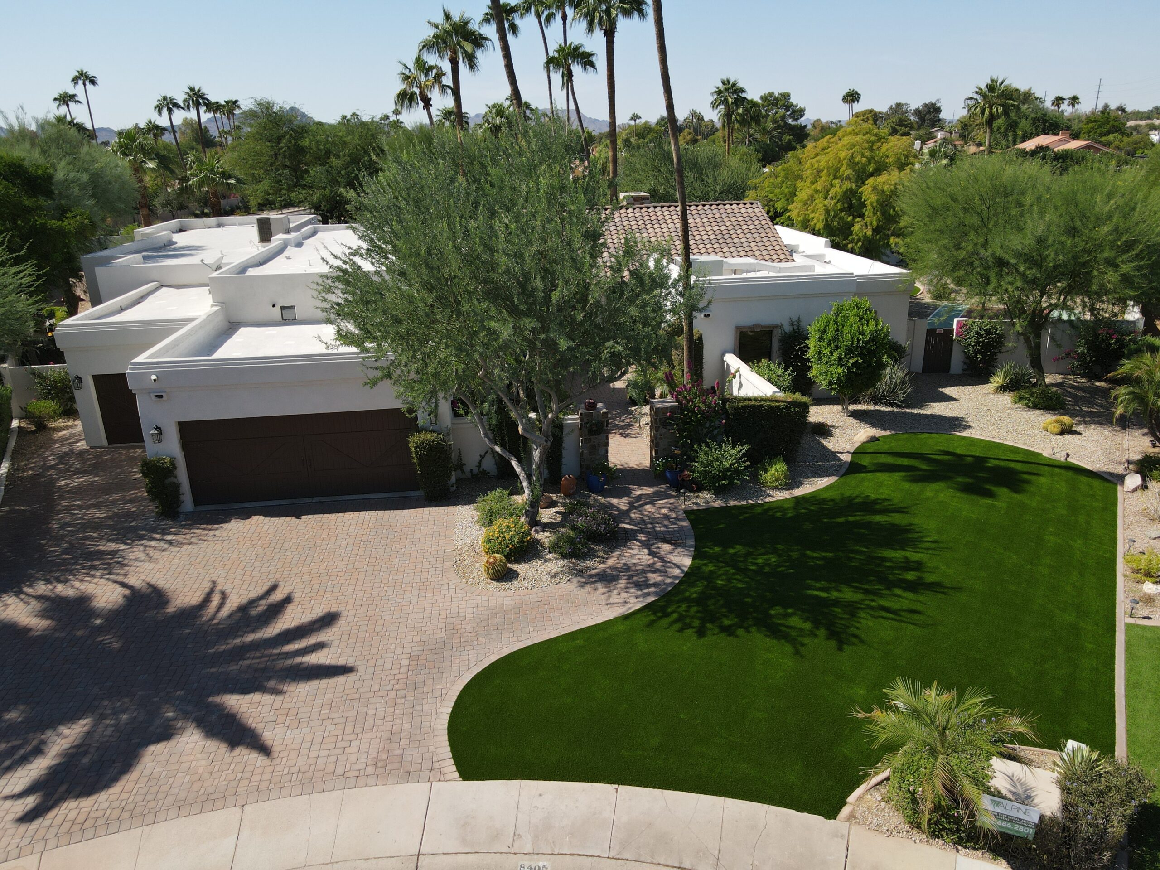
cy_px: 435
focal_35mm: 24
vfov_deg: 56.8
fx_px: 804
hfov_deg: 71.6
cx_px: 580
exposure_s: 1/640
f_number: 2.8
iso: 100
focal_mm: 4.5
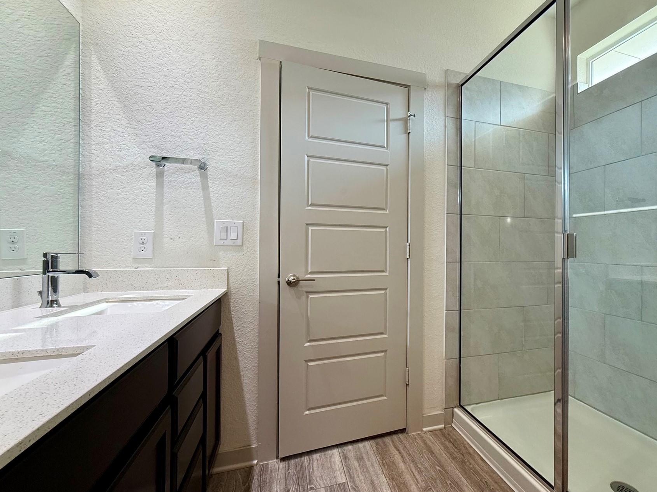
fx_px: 323
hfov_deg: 89.9
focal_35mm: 17
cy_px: 248
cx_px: 392
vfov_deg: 74.7
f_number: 2.2
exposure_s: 1/120
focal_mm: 2.22
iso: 160
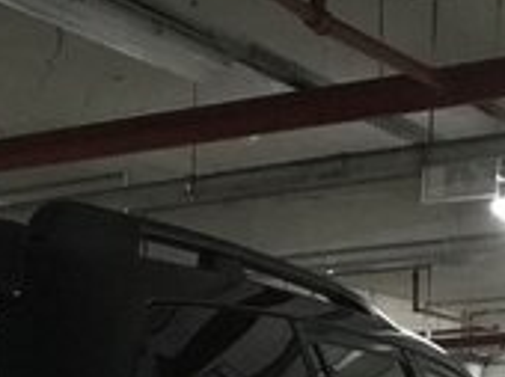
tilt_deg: -8.1
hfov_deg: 17.4
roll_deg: +1.9
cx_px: -56
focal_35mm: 109
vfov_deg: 12.2
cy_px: 723
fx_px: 1588
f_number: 1.8
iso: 100
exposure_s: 1/4
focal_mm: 3.99
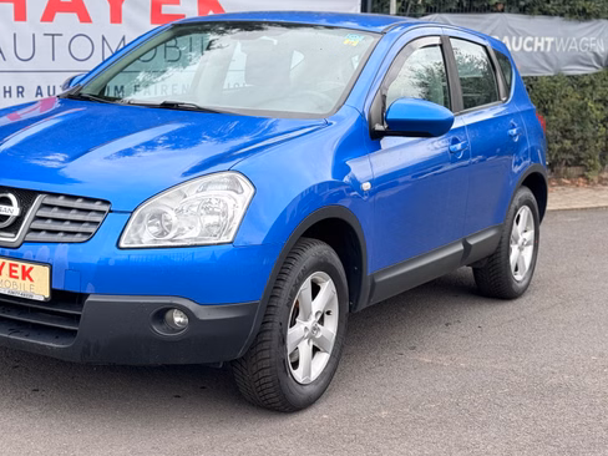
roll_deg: -0.7
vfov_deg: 23.3
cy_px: 235
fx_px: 1107
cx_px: 229
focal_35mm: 63
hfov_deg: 30.6
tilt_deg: -11.4
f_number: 1.78
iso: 64
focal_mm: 6.76
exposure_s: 1/407
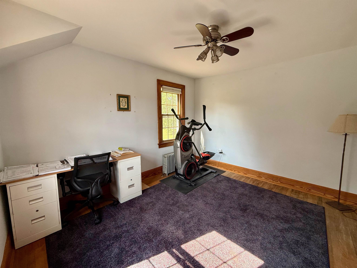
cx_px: 178
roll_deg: -0.1
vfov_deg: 85.7
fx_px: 144
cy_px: 134
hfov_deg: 102.1
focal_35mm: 14
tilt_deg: -6.4
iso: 125
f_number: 2.2
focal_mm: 2.22
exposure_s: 1/99
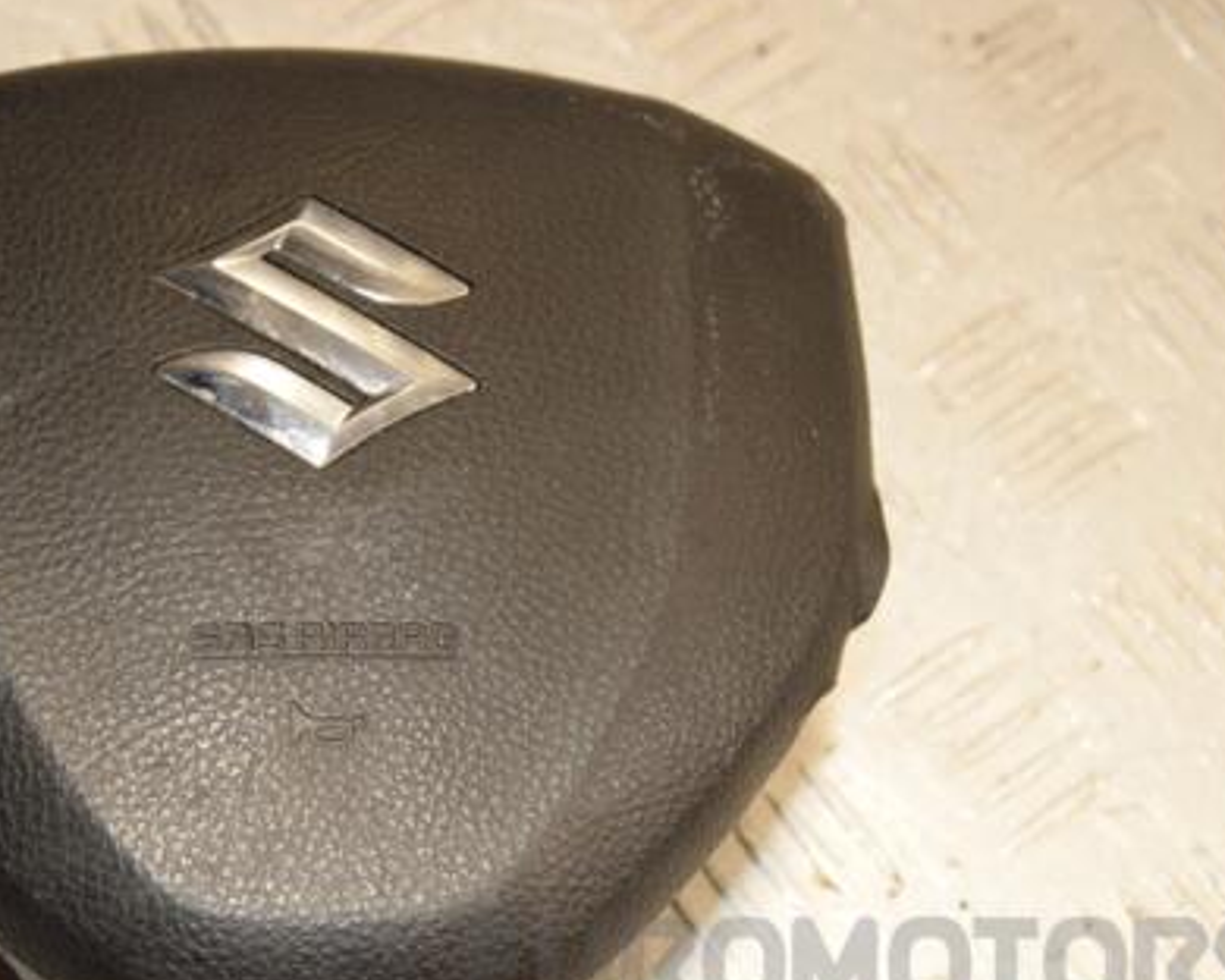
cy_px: 547
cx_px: 405
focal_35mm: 104
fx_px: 3771
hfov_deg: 18.4
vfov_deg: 14.8
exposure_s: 1/200
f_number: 6.3
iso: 800
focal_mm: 48
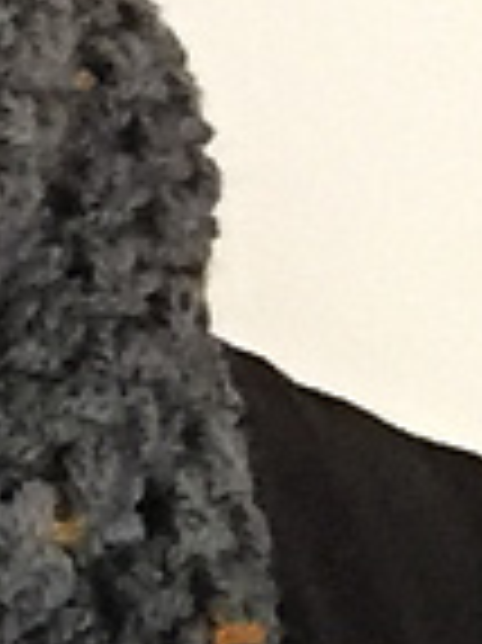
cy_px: -18
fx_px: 2584
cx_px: -545
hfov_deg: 9.8
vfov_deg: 14.0
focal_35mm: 139
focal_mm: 2.65
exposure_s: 1/17
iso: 500
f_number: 2.2
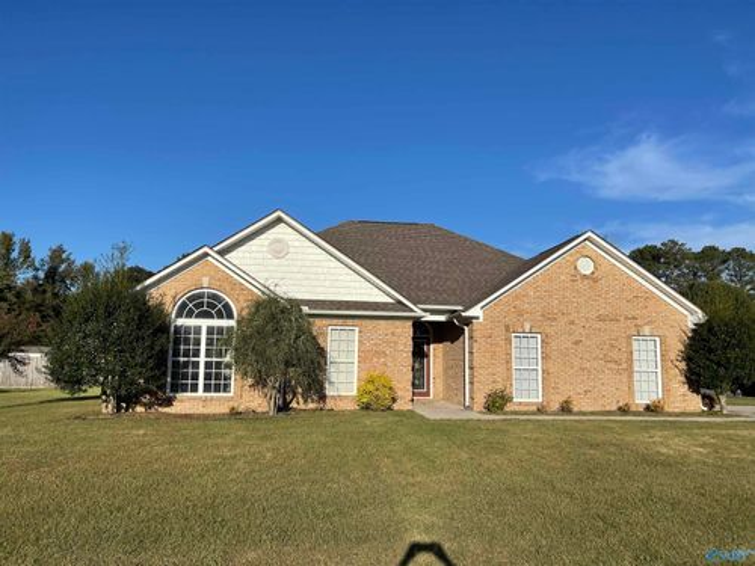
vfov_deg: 54.9
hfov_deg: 69.4
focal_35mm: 25
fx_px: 545
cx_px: 378
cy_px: 283
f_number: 1.6
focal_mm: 5.1
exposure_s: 1/4902
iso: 32
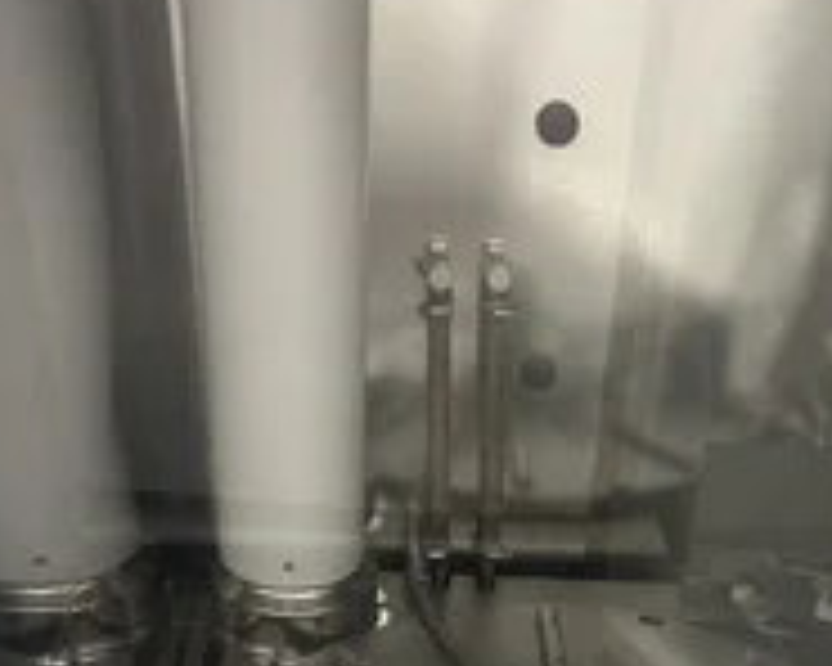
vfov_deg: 25.7
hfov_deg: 33.4
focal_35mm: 55
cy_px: 724
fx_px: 1354
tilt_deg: -40.2
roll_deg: -7.4
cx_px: 630
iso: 500
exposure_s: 1/30
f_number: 1.5
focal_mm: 5.7
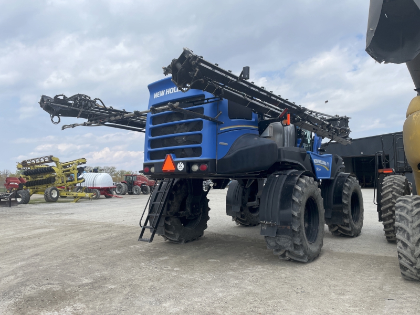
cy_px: 158
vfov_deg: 53.1
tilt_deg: +5.7
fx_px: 315
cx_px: 210
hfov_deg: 67.3
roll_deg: +0.7
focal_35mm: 26
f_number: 1.6
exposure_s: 1/3610
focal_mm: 4.2
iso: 32
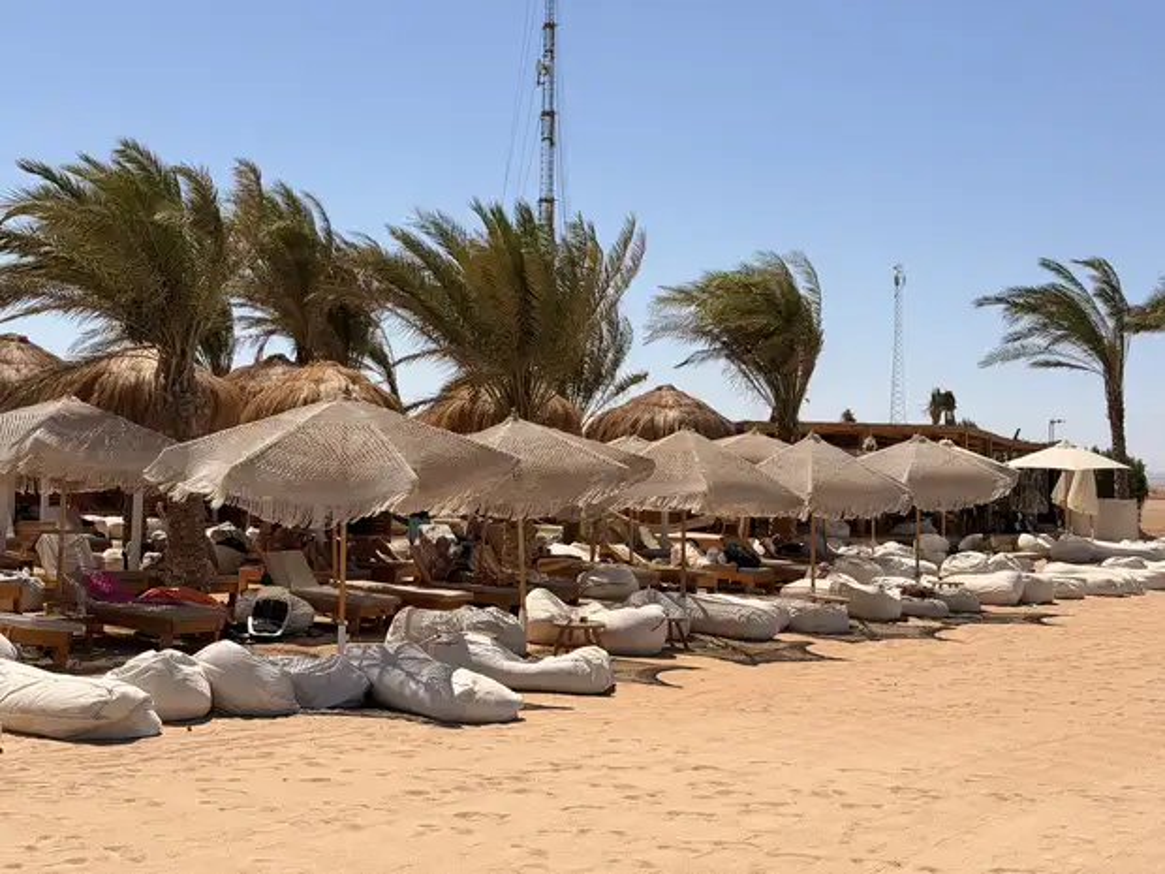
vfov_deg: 30.3
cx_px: 582
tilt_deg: +1.0
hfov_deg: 39.7
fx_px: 1615
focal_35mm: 48
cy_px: 437
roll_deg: -1.0
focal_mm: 6.76
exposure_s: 1/7874
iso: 64
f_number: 1.78
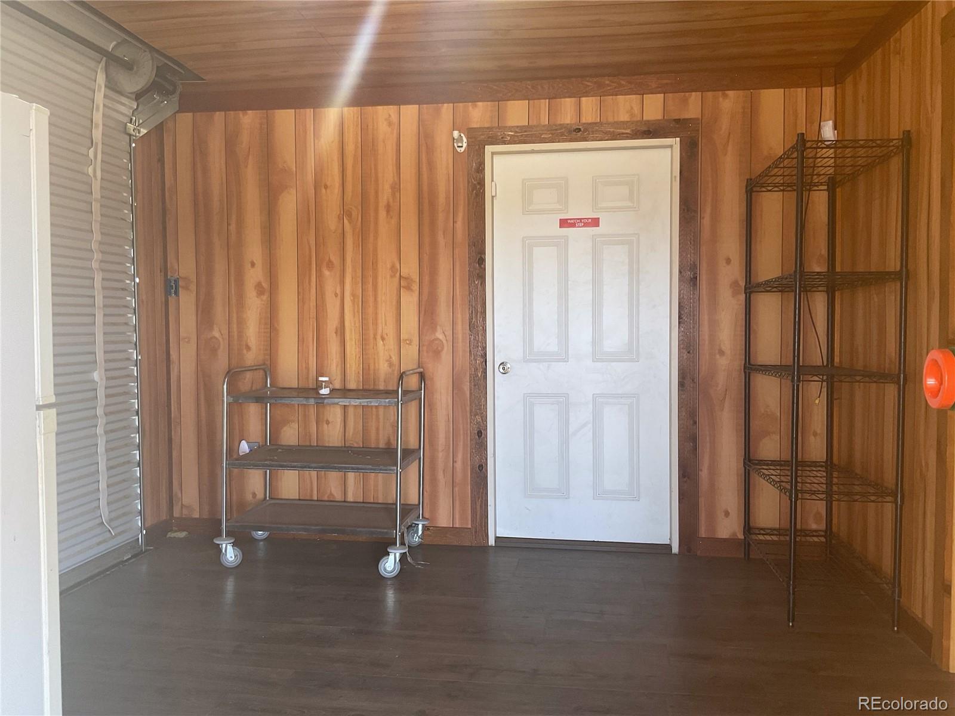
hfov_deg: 61.7
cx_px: 478
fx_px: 800
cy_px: 358
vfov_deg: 48.2
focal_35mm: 29
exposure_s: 1/60
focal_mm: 3
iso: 64
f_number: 1.8
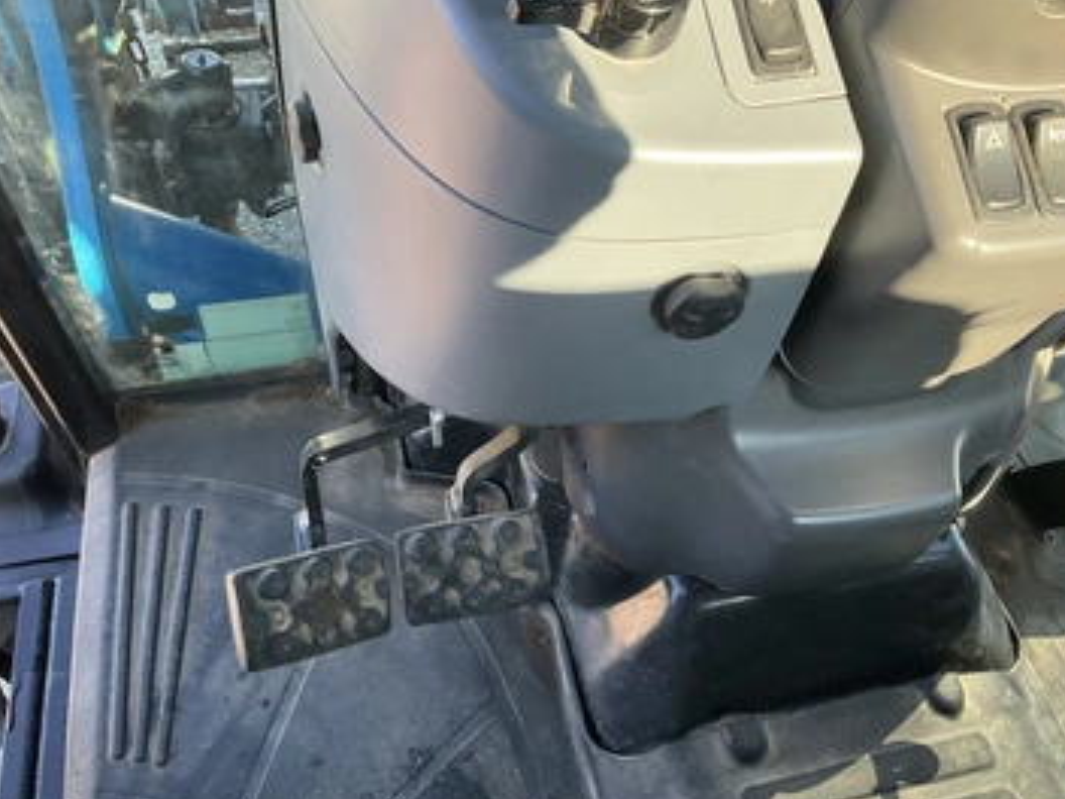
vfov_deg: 42.9
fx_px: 1015
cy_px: 400
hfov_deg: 55.3
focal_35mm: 33
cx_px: 502
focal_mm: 3
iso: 40
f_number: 1.8
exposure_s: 1/122
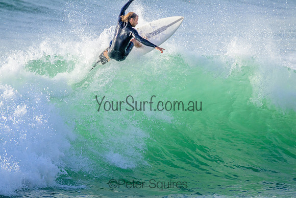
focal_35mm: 800
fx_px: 6579
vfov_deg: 1.7
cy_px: 99
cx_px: 148
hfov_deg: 2.6
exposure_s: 1/2000
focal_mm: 800
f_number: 11
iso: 1800
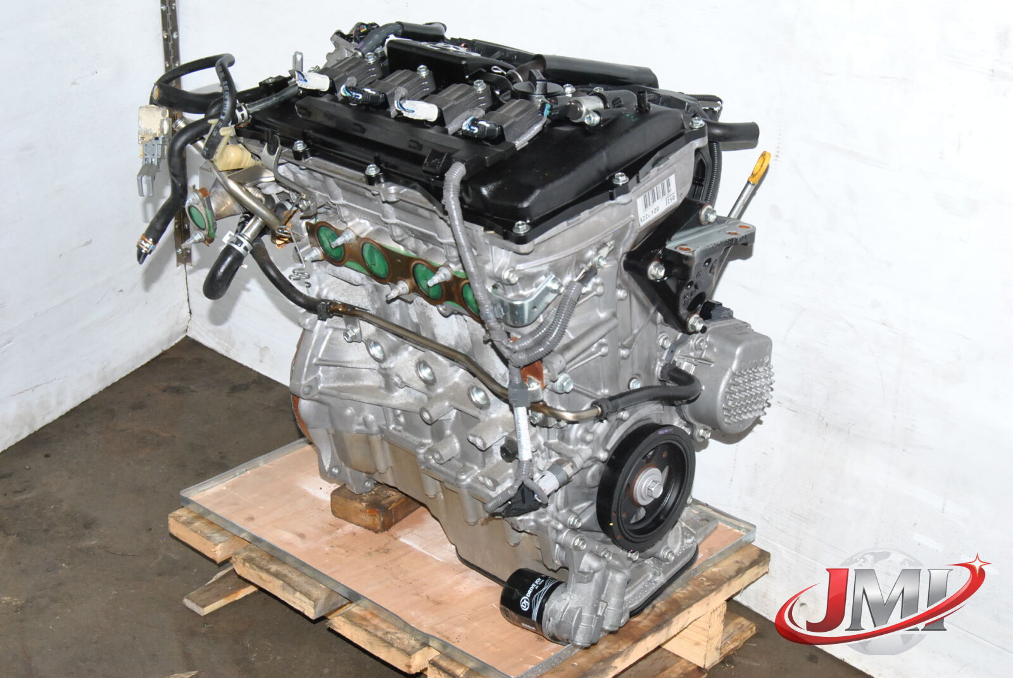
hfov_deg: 38.8
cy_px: 339
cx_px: 506
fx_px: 1437
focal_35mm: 51
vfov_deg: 26.6
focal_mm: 34
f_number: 11
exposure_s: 1/200
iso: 800
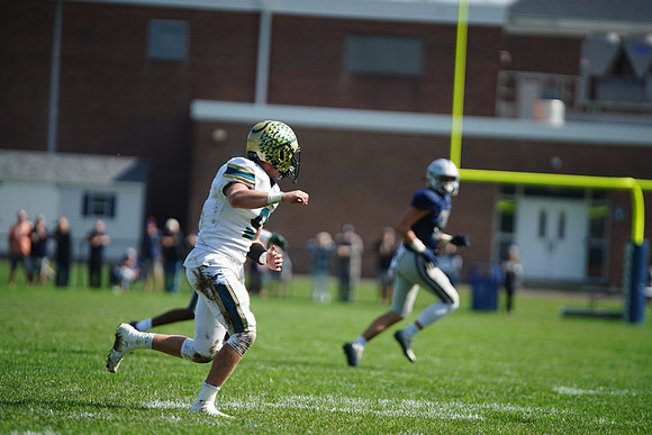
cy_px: 218
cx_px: 326
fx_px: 4963
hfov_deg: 7.5
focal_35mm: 274
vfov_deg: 5.0
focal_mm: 274
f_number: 2.8
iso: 400
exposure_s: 1/4000
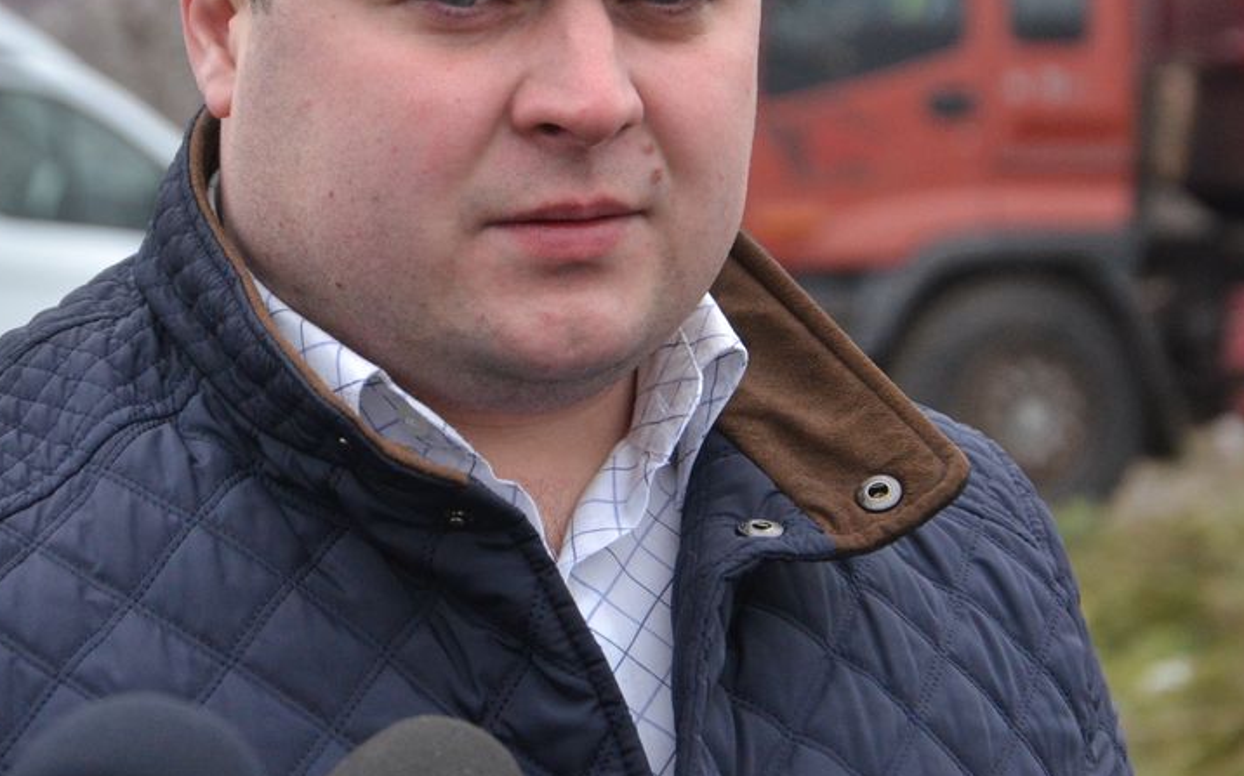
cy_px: 117
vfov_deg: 6.6
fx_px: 6677
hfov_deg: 10.6
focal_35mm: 197
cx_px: 523
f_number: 5.6
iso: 800
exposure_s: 1/250
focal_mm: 66
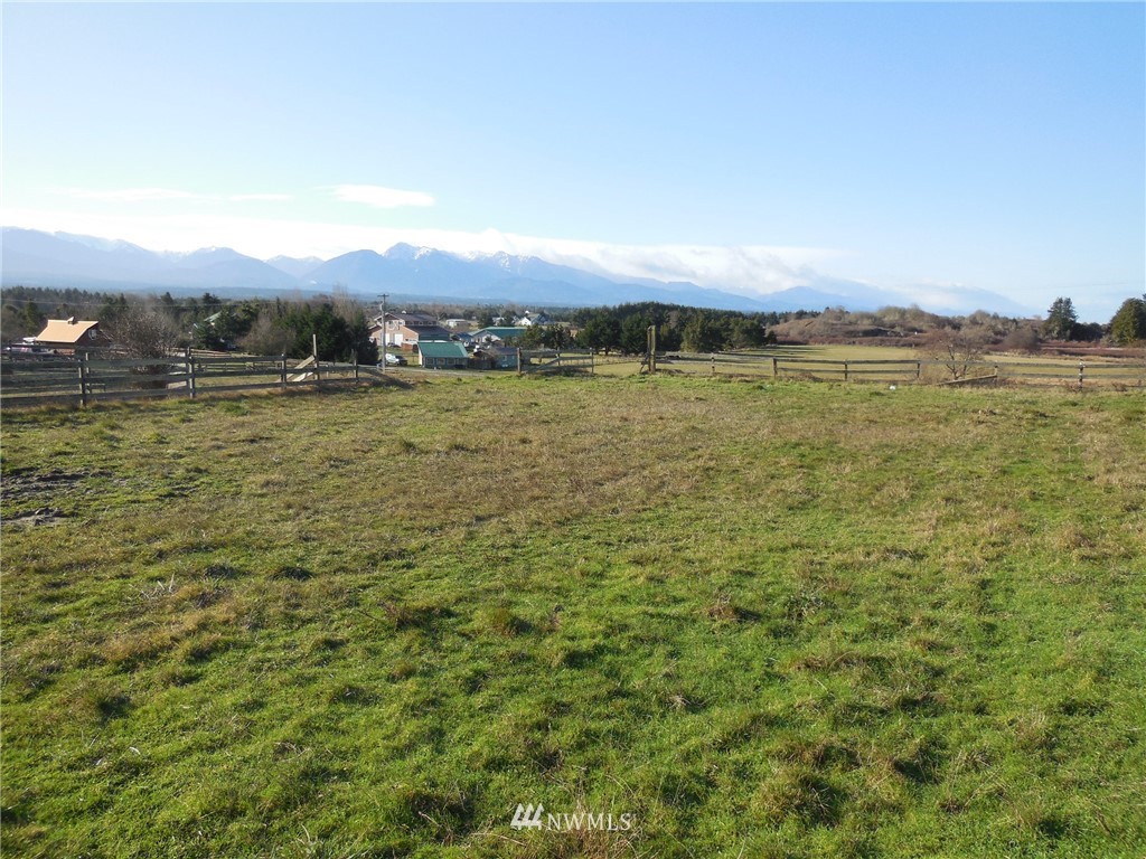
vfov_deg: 54.9
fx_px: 828
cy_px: 430
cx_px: 573
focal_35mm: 25
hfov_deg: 69.4
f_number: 3.1
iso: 125
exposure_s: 1/800
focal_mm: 4.5
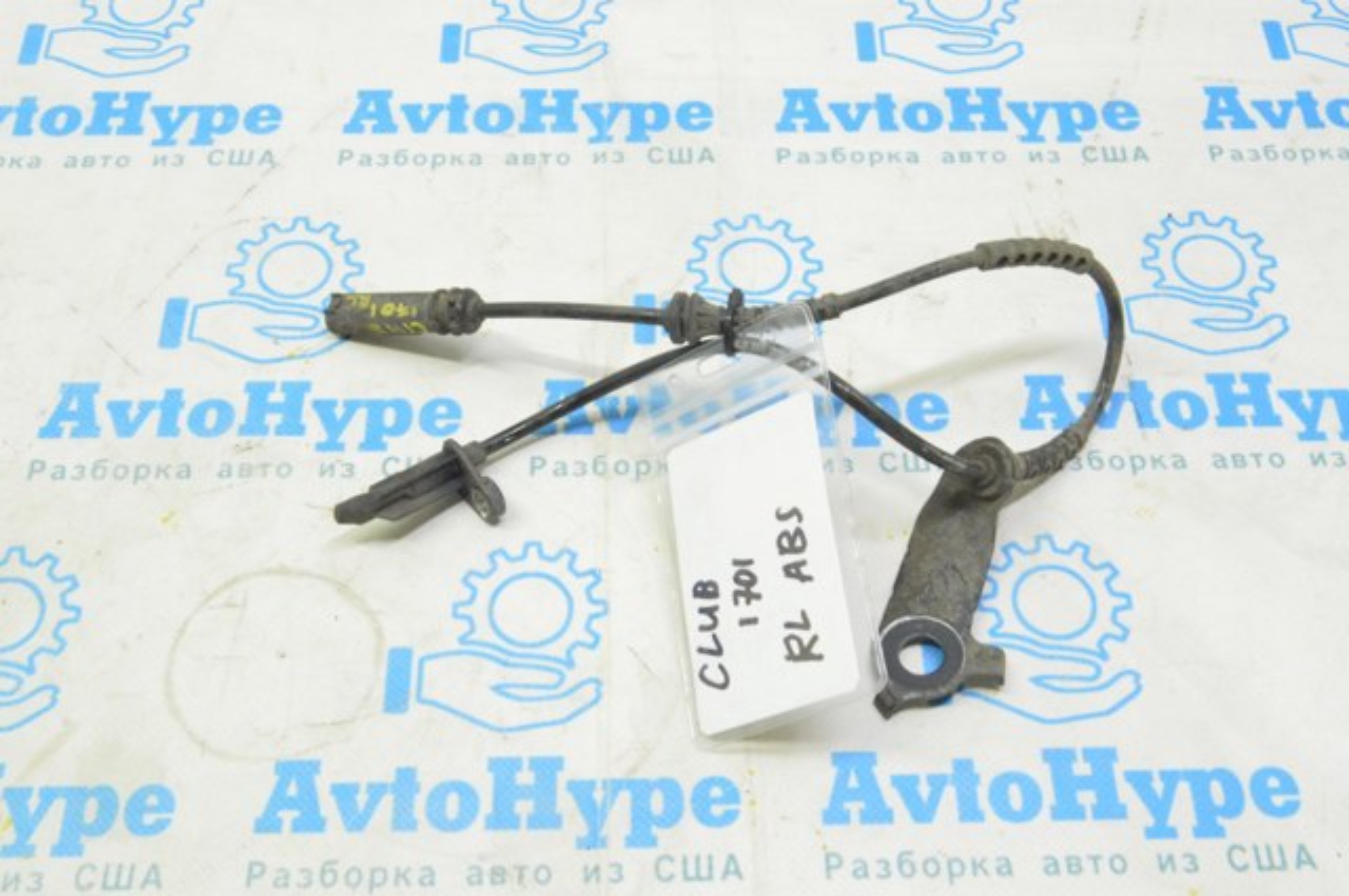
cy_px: 448
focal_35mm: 42
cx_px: 674
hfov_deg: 46.5
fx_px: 1572
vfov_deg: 31.8
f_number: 20
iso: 6400
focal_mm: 28
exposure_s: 1/20
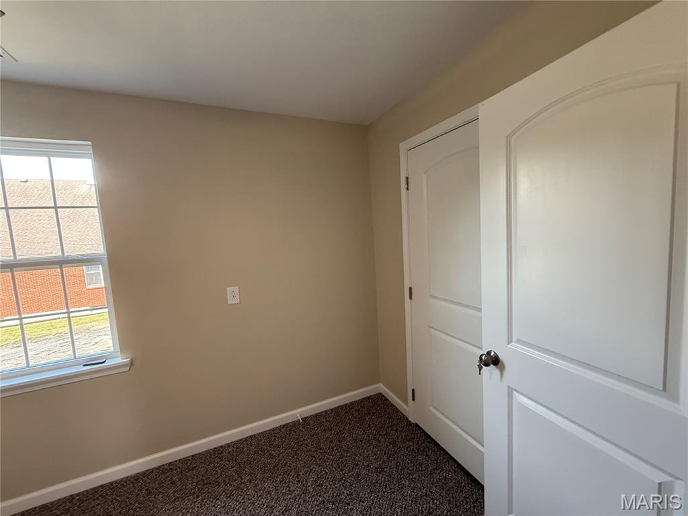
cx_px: 344
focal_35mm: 14
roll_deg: +1.7
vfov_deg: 85.7
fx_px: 278
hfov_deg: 102.1
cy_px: 258
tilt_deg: -1.6
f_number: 2.2
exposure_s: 1/93
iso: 320
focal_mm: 2.22
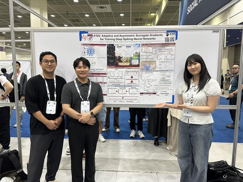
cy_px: 91
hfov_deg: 71.6
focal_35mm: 24
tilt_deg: -6.8
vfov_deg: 56.8
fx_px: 168
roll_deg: -0.5
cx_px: 122
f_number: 1.78
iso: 200
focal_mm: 6.86
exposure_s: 1/60
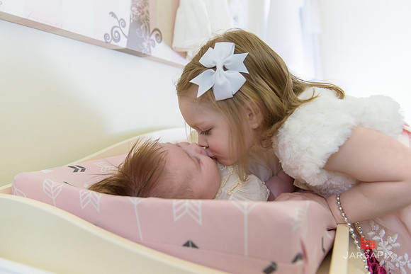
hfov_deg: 63.6
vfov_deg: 45.0
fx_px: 331
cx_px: 206
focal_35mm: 29
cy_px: 137
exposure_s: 1/125
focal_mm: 29
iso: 1600
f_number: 3.2
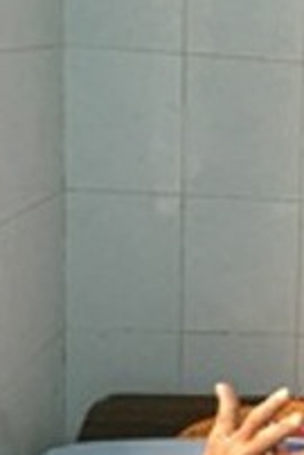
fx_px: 1378
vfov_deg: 18.7
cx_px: 732
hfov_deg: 10.7
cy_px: 288
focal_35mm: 109
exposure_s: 1/17
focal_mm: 4.15
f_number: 2.2
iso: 64
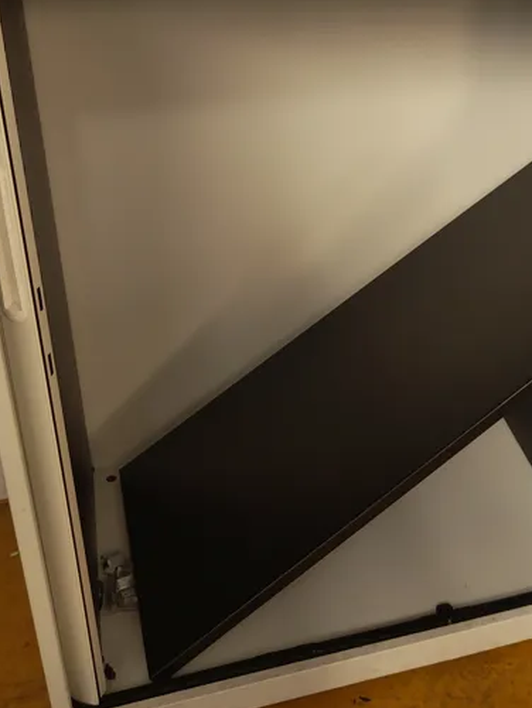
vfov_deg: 38.2
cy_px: 206
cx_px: 475
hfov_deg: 28.6
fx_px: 1004
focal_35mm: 49
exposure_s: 1/50
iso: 614
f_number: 1.88
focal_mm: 5.59
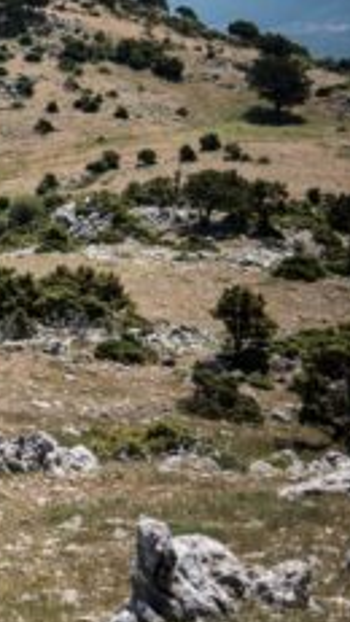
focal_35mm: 122
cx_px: -419
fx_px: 2012
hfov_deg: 9.2
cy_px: 179
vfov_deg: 17.5
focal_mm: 46
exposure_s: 1/800
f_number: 4
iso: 100
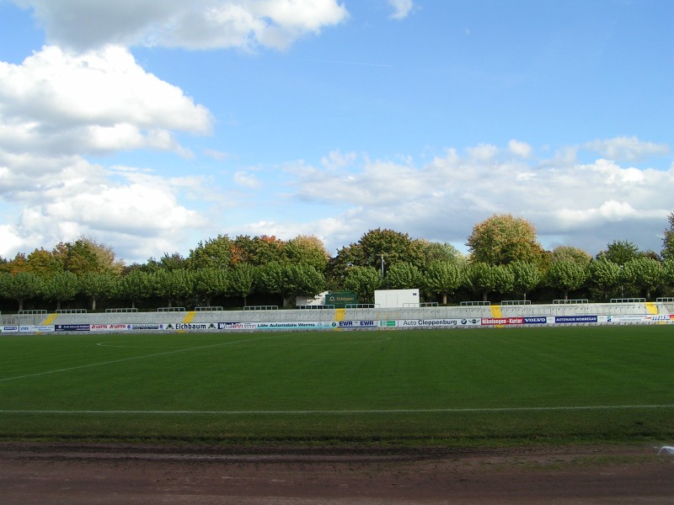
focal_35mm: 38
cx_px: 337
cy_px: 252
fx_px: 740
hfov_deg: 49.0
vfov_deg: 37.7
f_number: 5.6
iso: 50
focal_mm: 5.8
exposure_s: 1/400
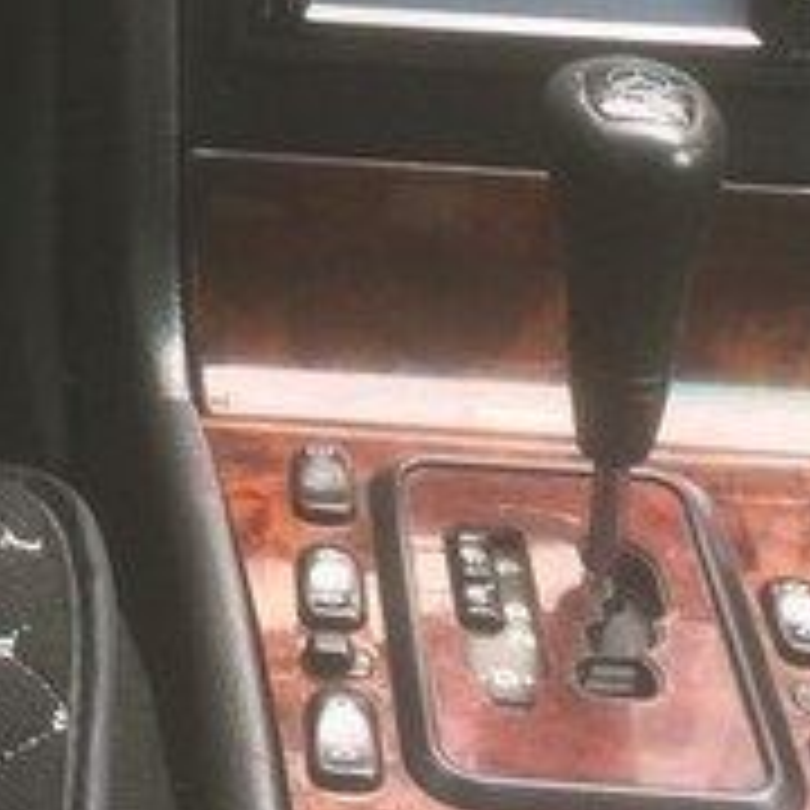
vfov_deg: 17.6
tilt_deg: -16.6
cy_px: -160
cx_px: 40
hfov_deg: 18.1
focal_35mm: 94
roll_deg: +2.5
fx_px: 2489
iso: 64
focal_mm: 4.15
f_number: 2.2
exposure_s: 1/33
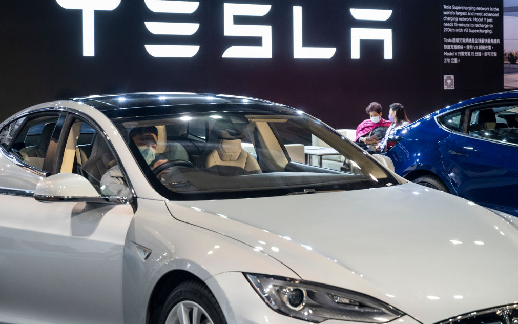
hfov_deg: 31.1
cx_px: 259
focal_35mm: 66
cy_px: 153
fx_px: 932
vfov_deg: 19.7
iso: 2500
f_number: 5
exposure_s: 1/160
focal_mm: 64
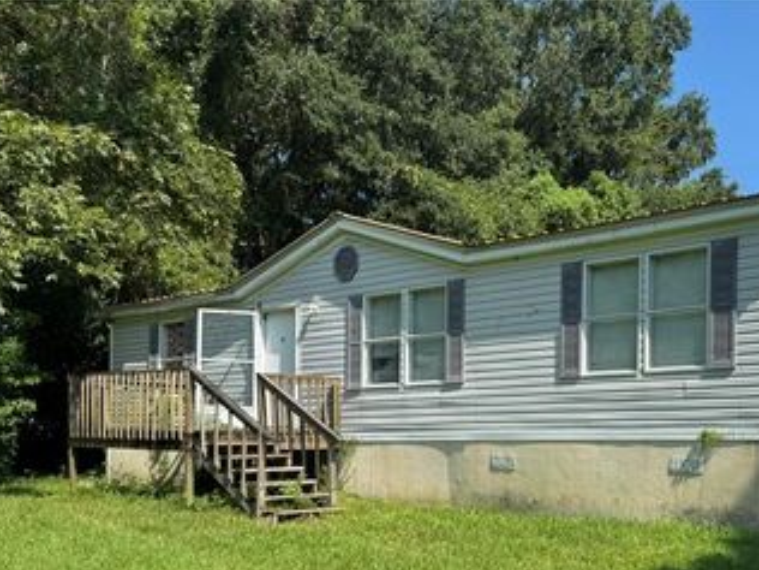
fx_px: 833
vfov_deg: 36.5
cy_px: 449
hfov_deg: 47.9
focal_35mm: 38
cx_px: 524
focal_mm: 6.76
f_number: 1.78
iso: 80
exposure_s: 1/3413
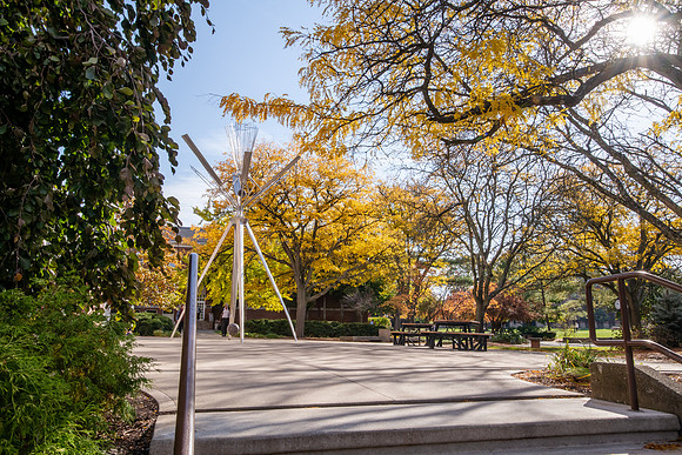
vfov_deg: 46.4
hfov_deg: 65.5
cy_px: 228
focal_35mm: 28
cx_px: 341
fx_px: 531
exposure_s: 1/125
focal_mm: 28
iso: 320
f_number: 18
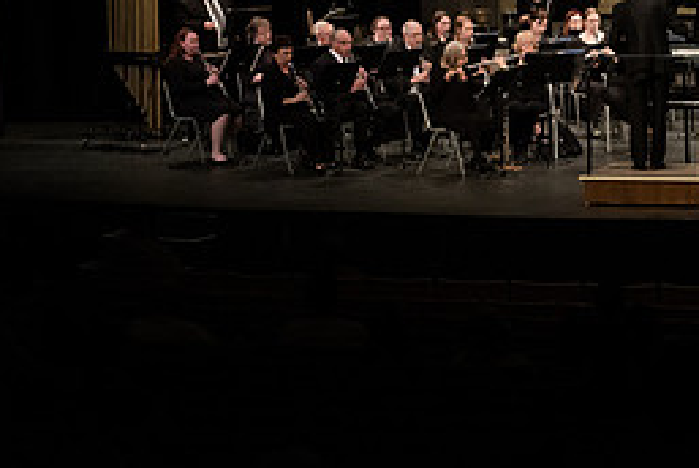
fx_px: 2410
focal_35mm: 124
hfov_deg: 16.1
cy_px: 45
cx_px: 734
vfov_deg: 11.0
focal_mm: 55
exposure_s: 1/250
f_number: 3.5
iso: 4000
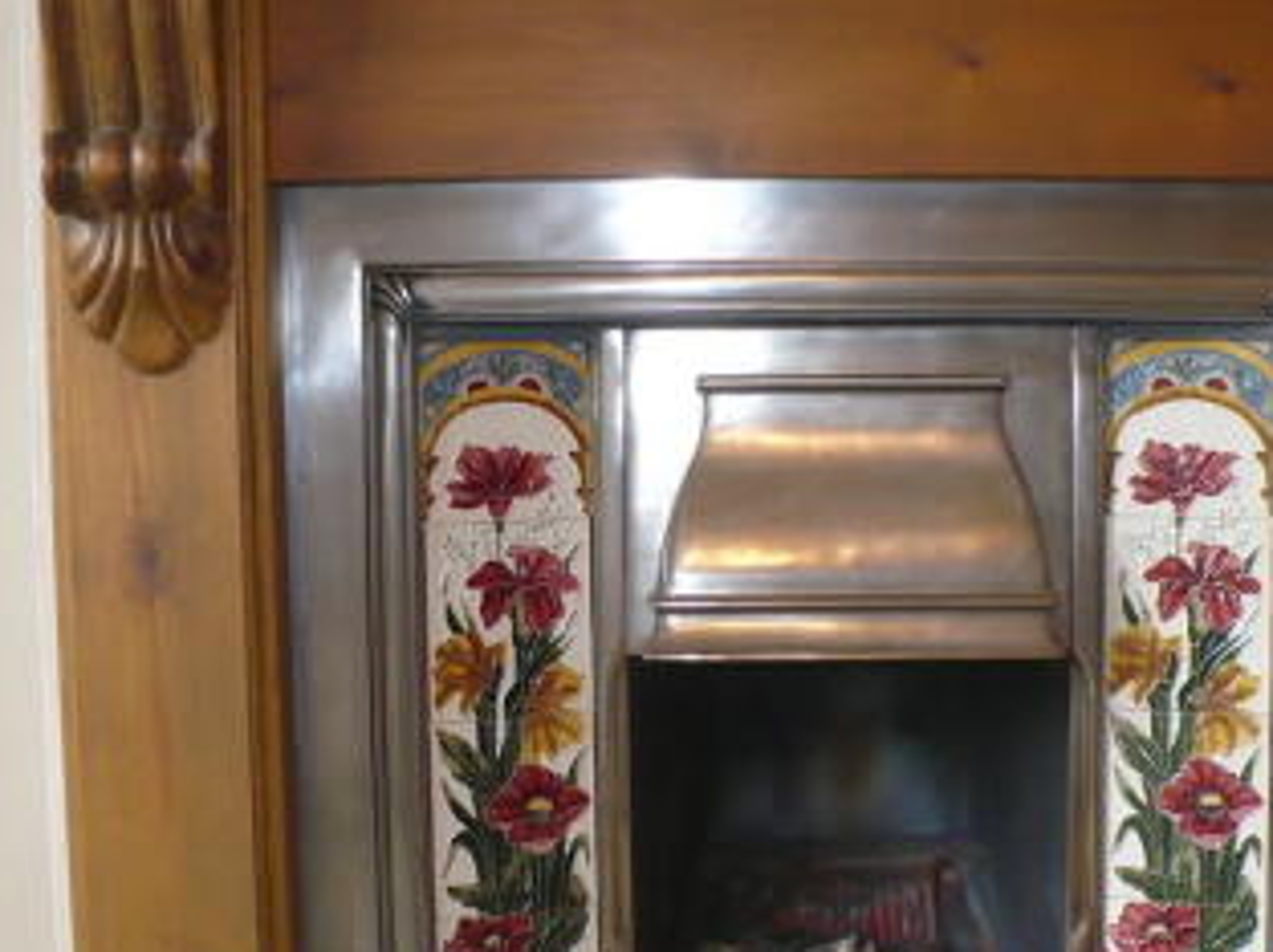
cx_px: 787
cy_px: 657
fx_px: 2535
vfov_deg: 21.2
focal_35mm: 69
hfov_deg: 28.1
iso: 200
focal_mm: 6.1
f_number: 2.8
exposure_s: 1/30
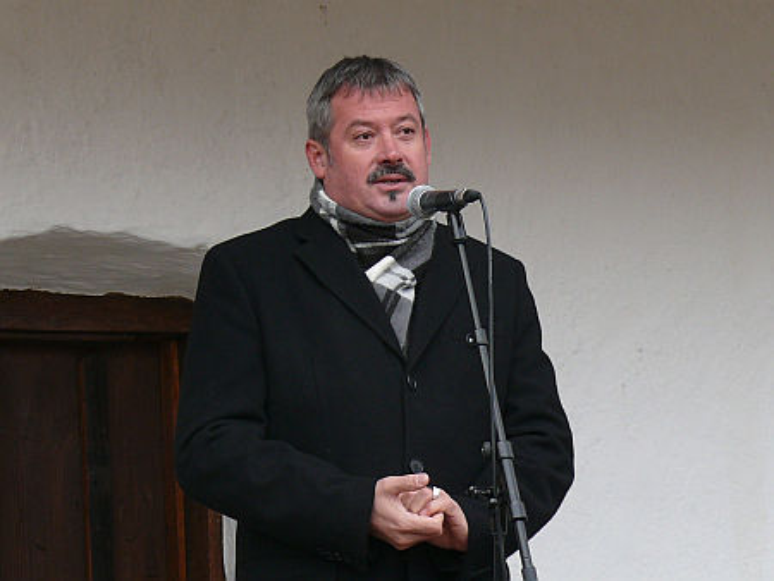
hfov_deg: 12.3
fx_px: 3579
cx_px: 387
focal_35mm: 160
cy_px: 290
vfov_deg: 9.3
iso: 100
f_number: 3.2
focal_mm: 19.1
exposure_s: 1/100
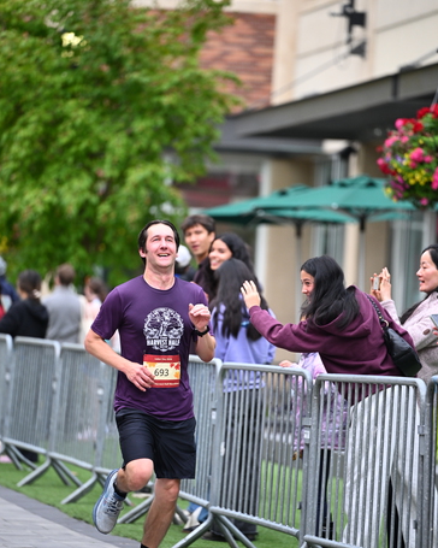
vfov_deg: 8.5
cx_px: 220
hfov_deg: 6.8
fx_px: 3678
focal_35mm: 227
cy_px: 273
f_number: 2.8
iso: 1000
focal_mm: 200
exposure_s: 1/2000
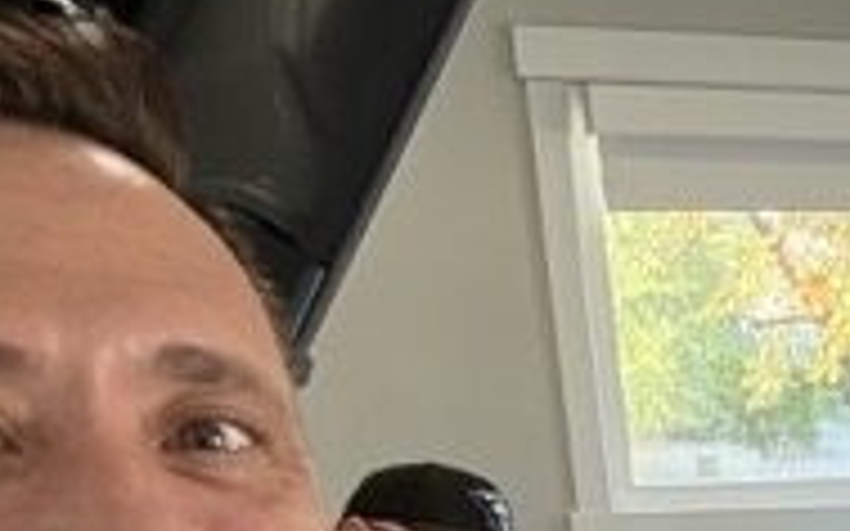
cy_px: 1017
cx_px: 1498
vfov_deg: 11.9
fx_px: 2293
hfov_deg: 17.4
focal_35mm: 99
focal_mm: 2.69
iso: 125
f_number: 1.9
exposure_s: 1/60
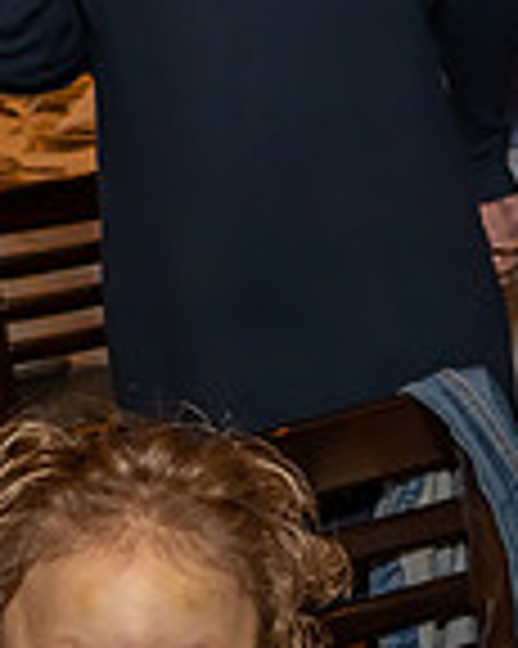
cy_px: 903
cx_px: 131
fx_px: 2762
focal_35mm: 144
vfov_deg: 12.8
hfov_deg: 10.7
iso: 500
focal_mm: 32
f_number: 6.3
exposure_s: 1/250
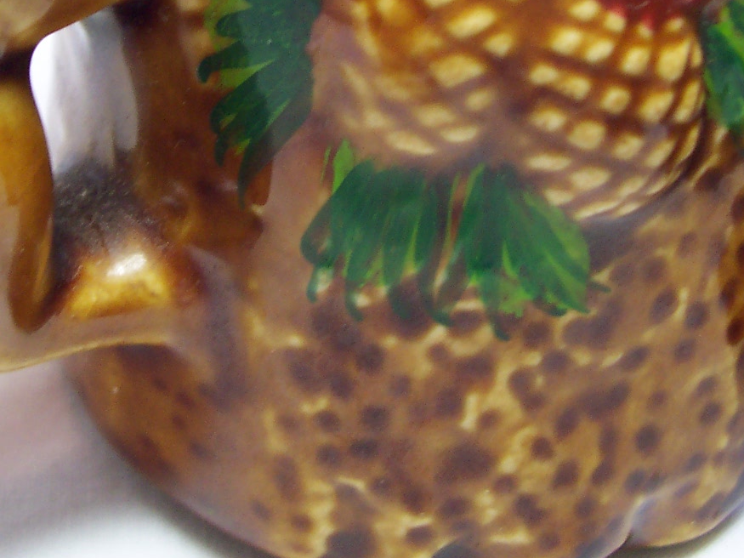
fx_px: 1504
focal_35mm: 70
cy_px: 62
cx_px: 296
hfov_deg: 27.7
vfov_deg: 20.6
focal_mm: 5.6
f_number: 2.8
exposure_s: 1/30
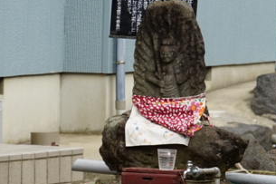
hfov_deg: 6.1
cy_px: 105
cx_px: 158
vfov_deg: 4.1
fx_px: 2590
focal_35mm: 338
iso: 125
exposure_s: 1/160
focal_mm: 86
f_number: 6.3
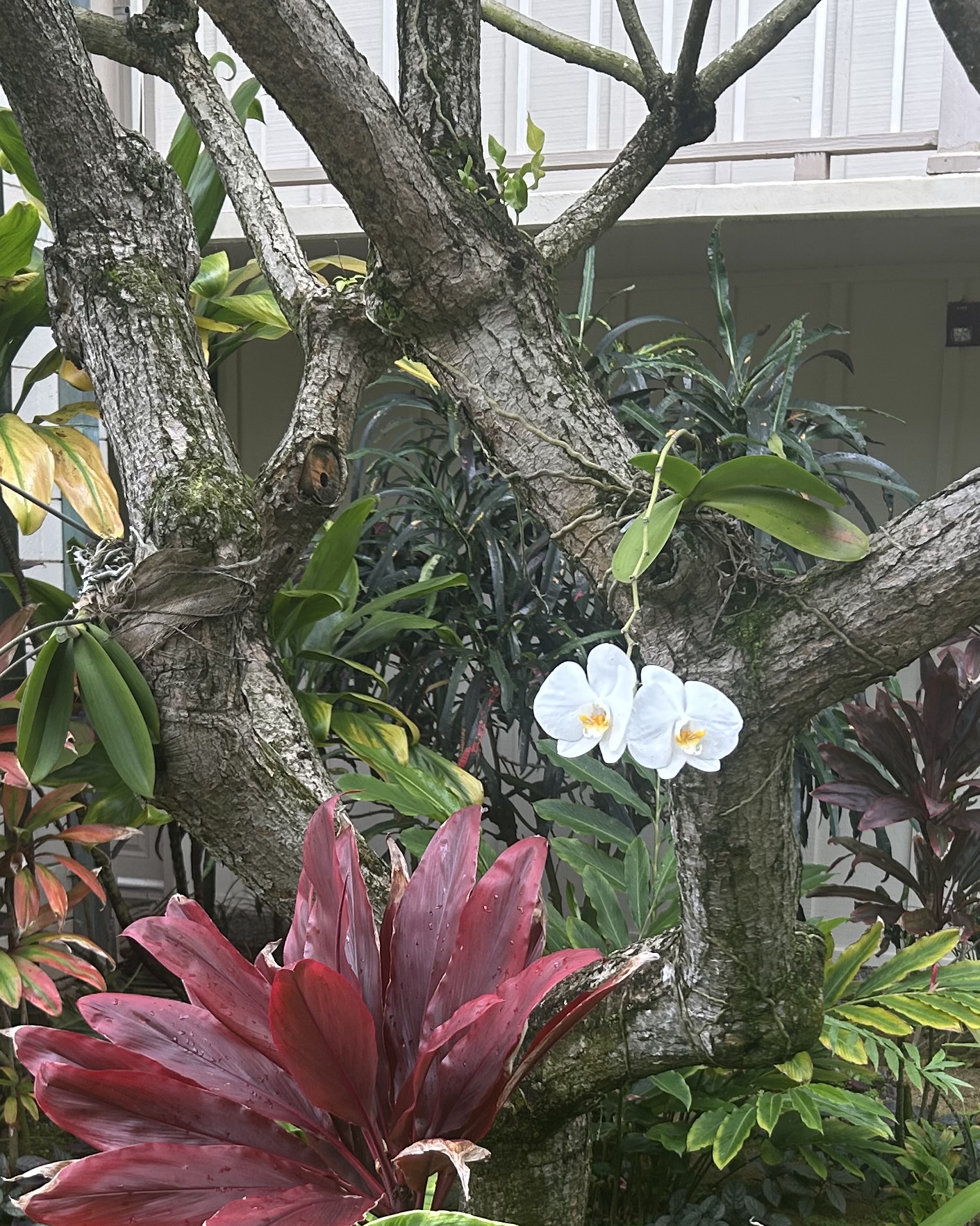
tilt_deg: -11.2
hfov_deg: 26.2
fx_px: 2103
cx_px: 458
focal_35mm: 58
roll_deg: -0.6
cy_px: 977
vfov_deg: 31.7
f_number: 1.5
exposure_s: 1/466
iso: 50
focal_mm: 5.7
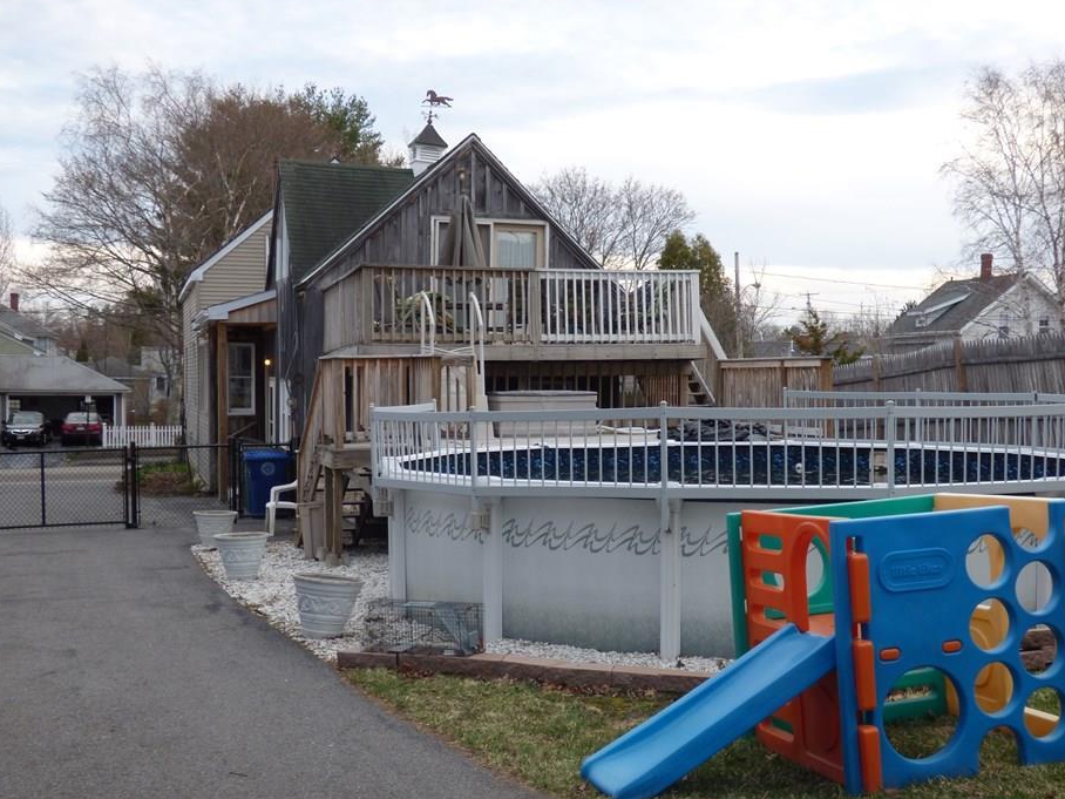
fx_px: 1354
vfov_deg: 32.9
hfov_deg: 42.9
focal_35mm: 44
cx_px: 585
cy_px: 434
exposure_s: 1/80
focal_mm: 6.8
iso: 100
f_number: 3.5
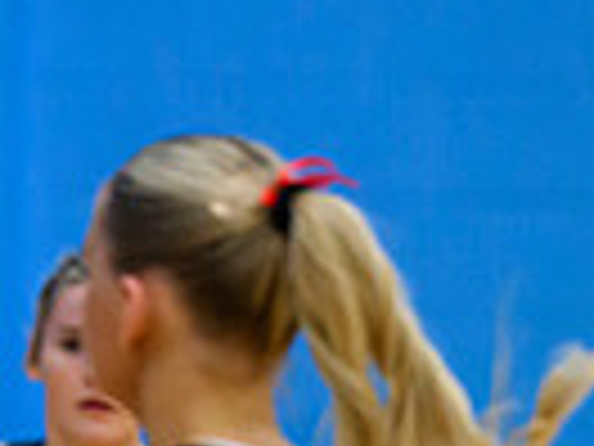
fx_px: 18069
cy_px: 928
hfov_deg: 1.9
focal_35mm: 1053
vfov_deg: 1.4
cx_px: -195
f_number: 2.8
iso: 4000
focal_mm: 190
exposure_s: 1/800
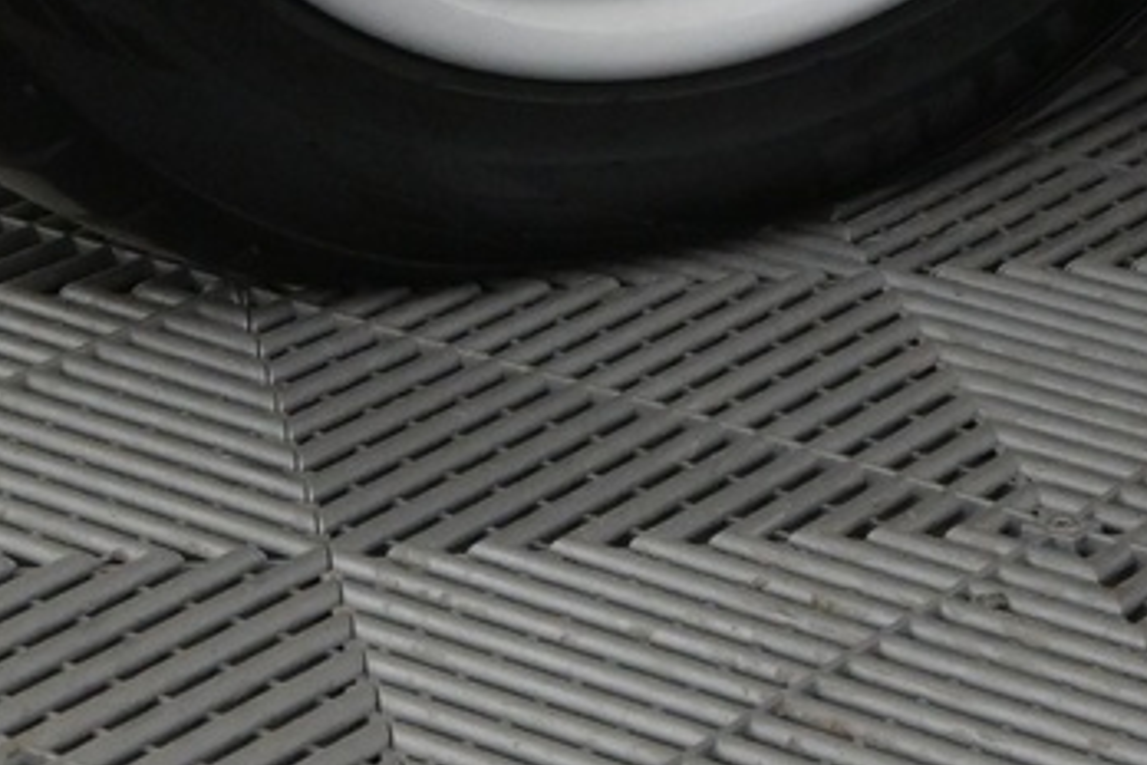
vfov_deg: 8.6
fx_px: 4784
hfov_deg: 13.7
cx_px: 646
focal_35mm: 150
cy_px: -871
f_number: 5.6
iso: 2500
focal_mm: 21.5
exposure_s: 1/125
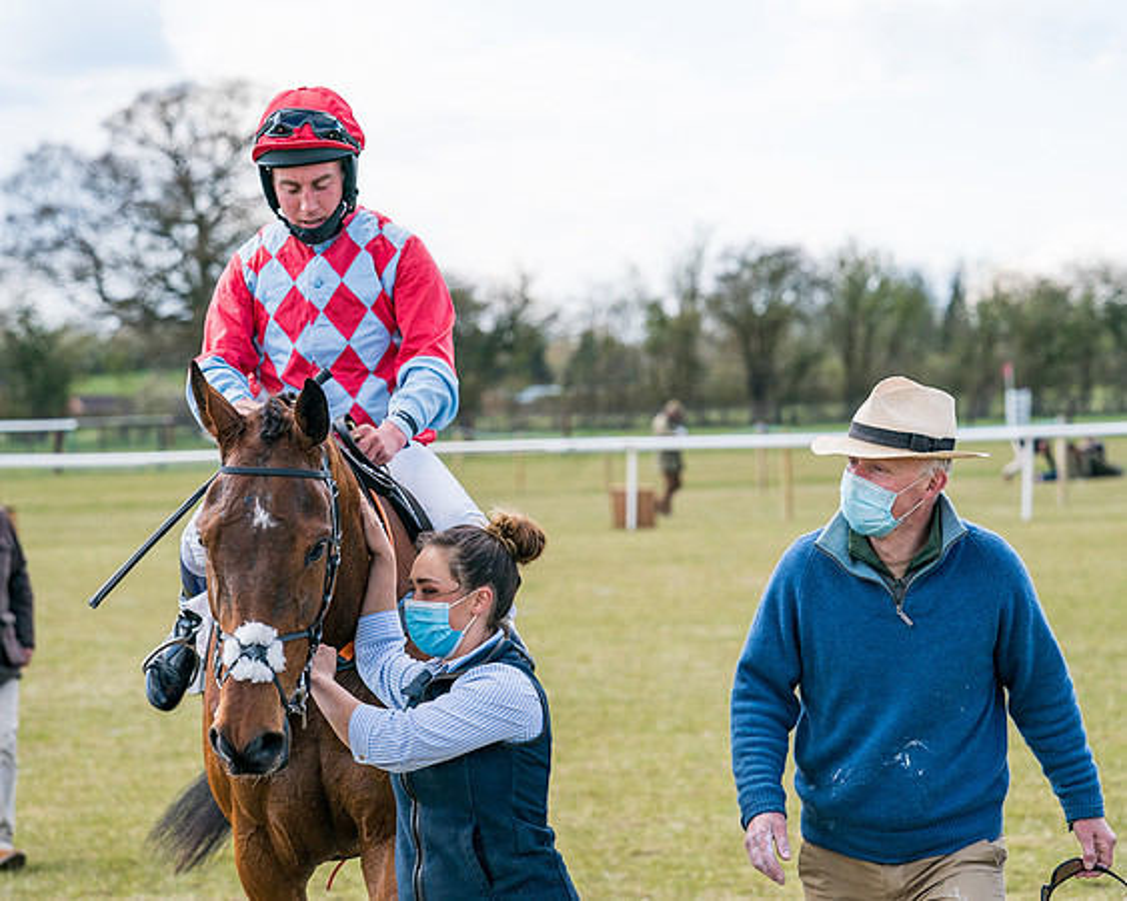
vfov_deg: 12.2
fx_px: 4218
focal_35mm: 126
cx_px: 411
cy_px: 455
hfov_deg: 15.2
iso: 400
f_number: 5
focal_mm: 106
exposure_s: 1/1600
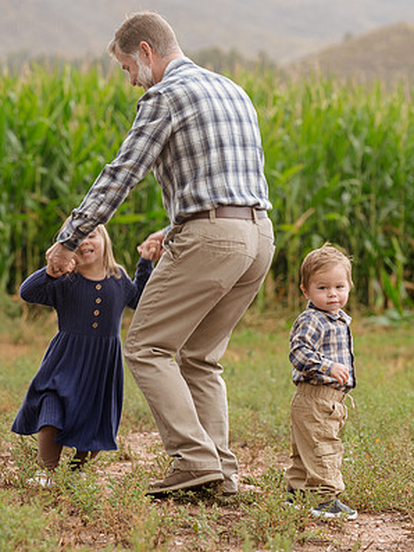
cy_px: 245
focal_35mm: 157
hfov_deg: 9.5
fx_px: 2502
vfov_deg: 12.6
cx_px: 207
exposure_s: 1/125
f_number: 5.6
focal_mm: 144
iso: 200
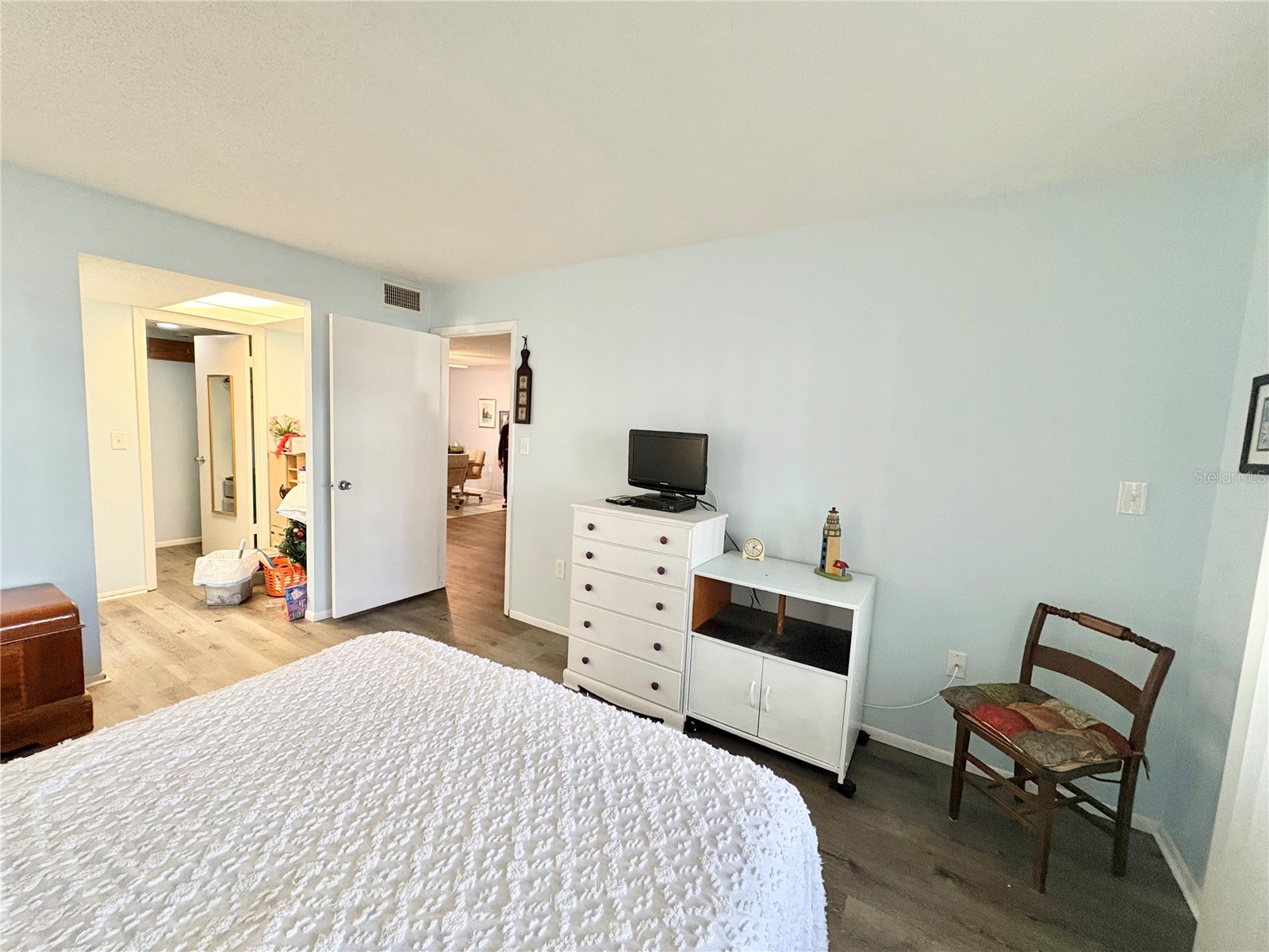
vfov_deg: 85.7
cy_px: 476
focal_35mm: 14
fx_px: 513
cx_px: 634
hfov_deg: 102.1
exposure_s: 1/60
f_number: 2.2
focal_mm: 2.22
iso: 500
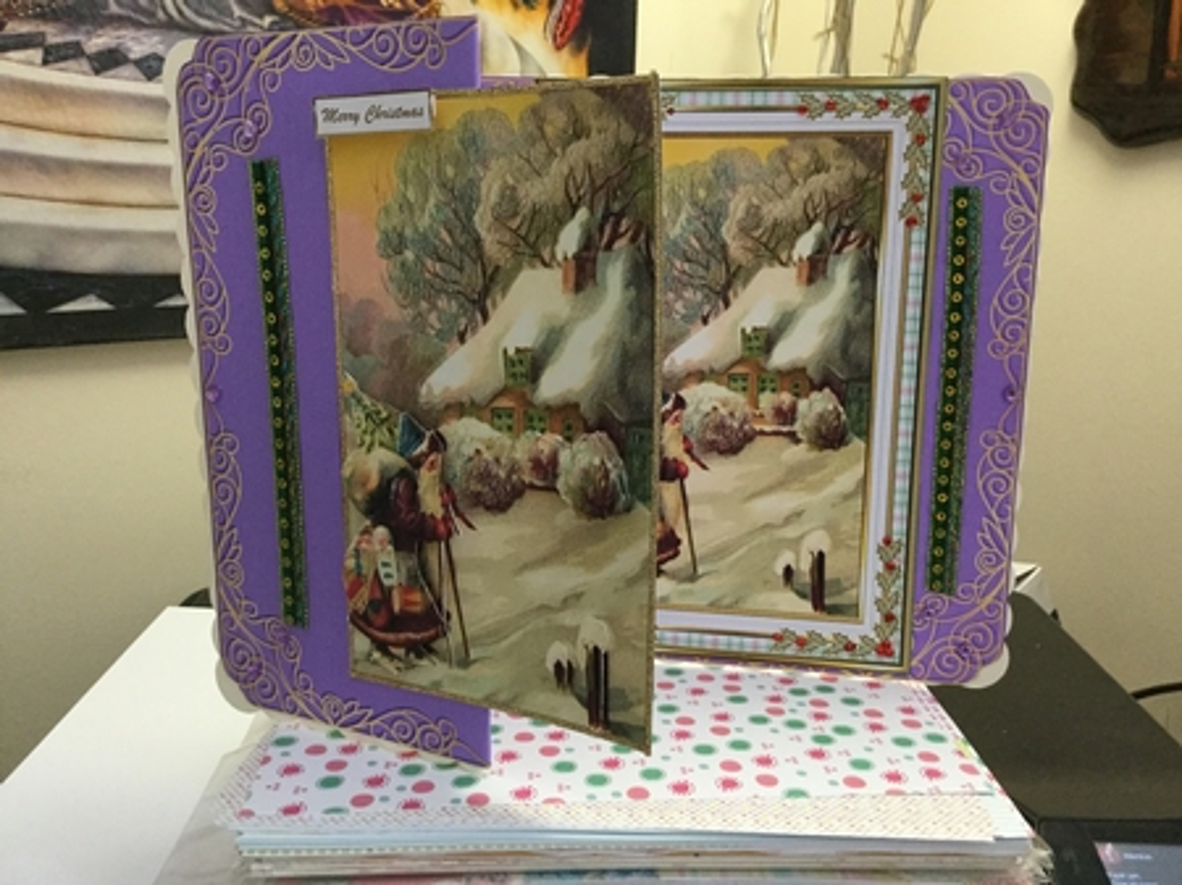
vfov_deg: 45.4
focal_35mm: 31
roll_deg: -2.0
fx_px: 1058
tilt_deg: -13.9
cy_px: 442
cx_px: 591
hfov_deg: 58.4
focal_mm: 3.3
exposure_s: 1/33
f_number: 2.4
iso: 200
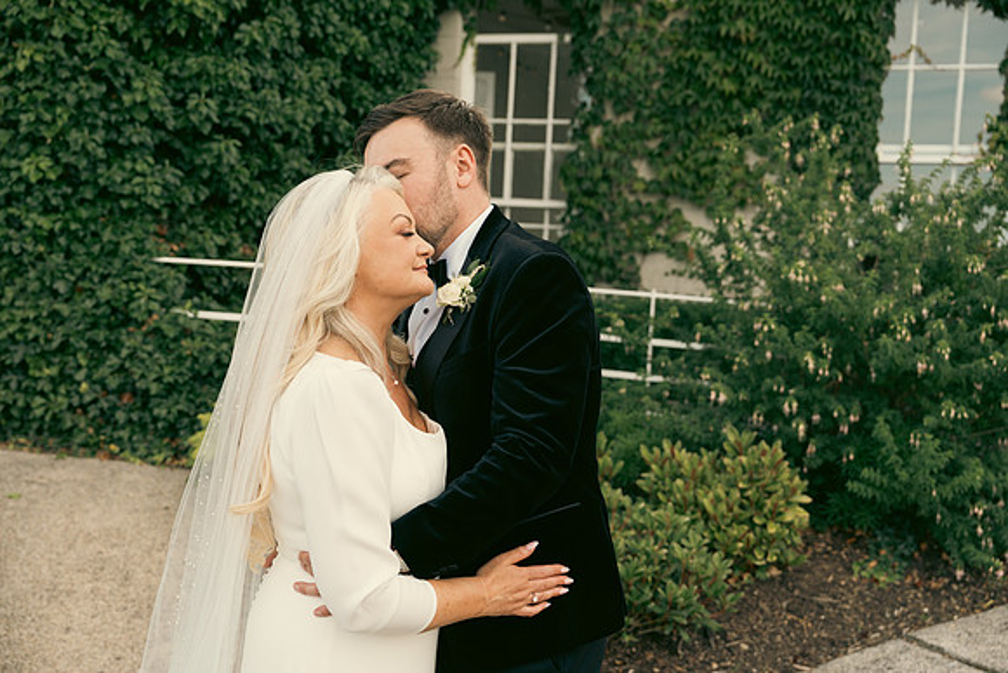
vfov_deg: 33.4
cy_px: 336
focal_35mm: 40
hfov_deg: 48.4
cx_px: 504
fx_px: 1120
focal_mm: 40
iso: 125
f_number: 3.5
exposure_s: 1/400
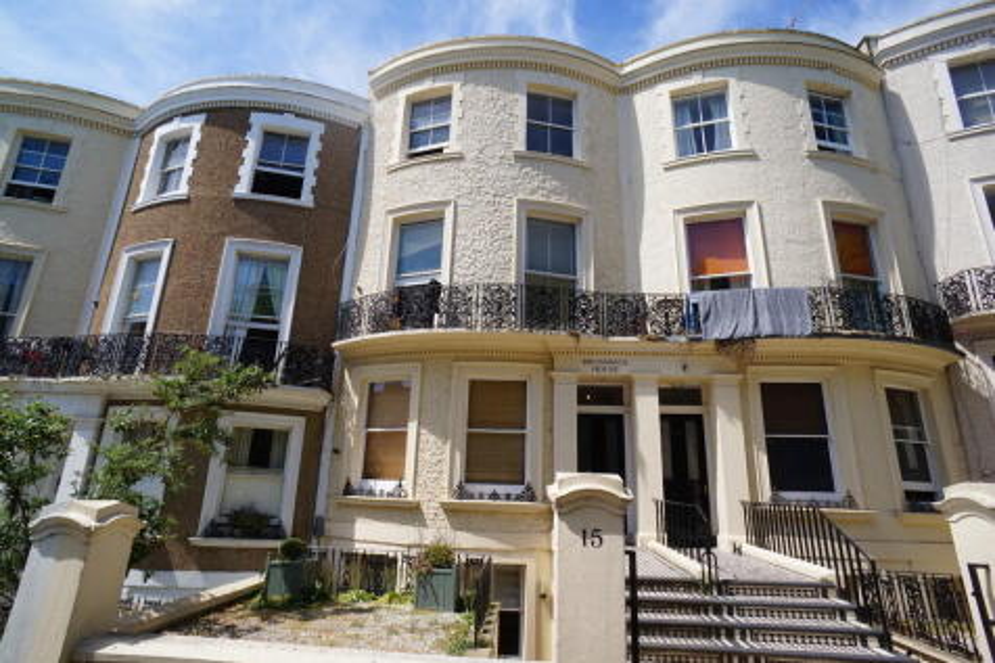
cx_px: 498
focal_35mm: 24
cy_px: 332
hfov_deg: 73.8
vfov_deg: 53.1
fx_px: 663
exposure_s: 1/80
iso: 100
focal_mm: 16
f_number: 11
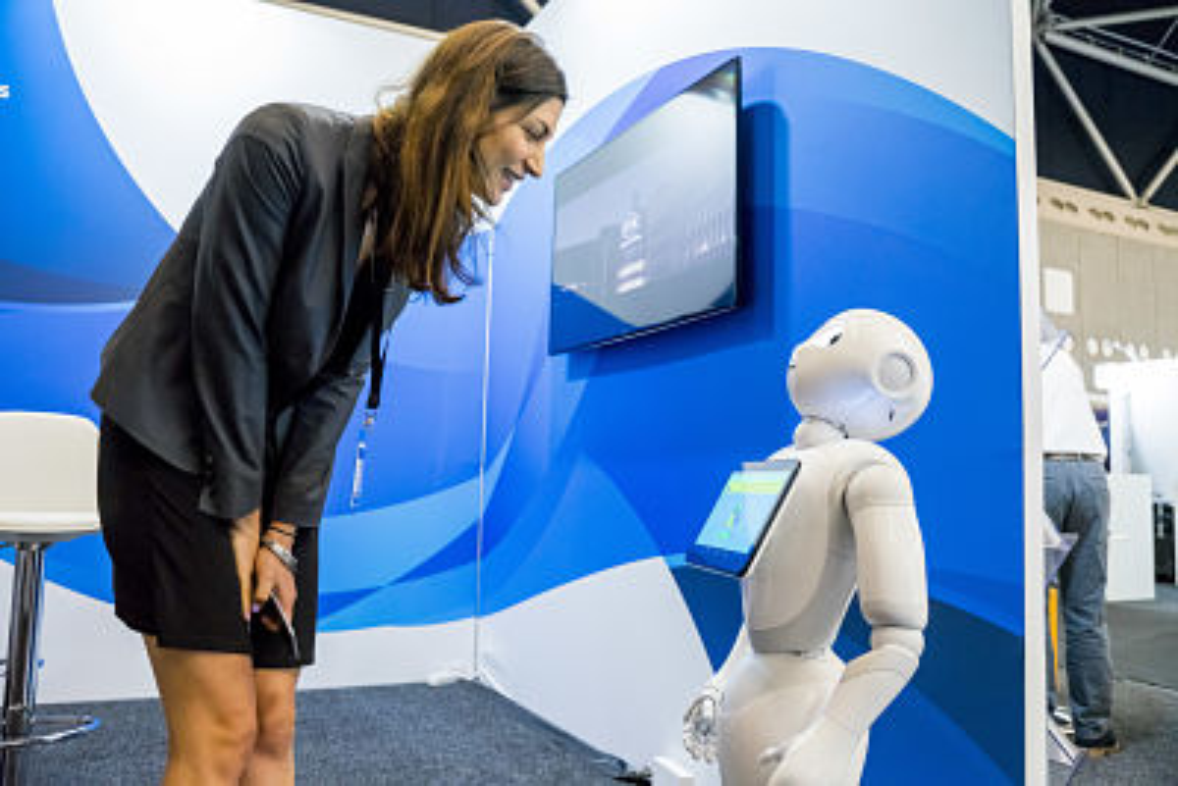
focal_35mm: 28
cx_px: 589
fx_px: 917
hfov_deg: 65.5
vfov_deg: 46.4
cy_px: 393
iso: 3200
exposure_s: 1/80
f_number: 5
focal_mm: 28
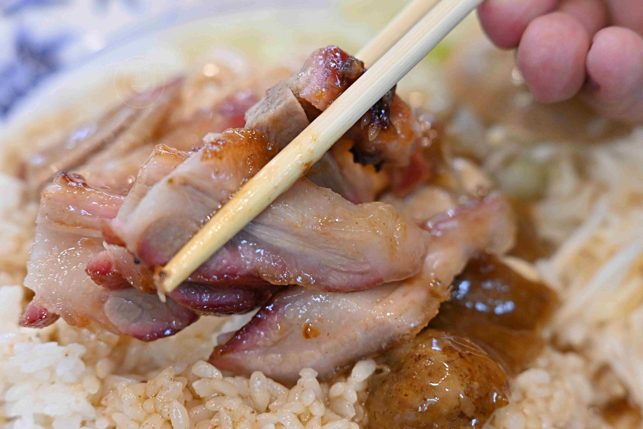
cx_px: 322
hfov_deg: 27.0
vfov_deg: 18.2
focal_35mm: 75
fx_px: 1340
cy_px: 214
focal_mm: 50
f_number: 3.2
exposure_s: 1/200
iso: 1400
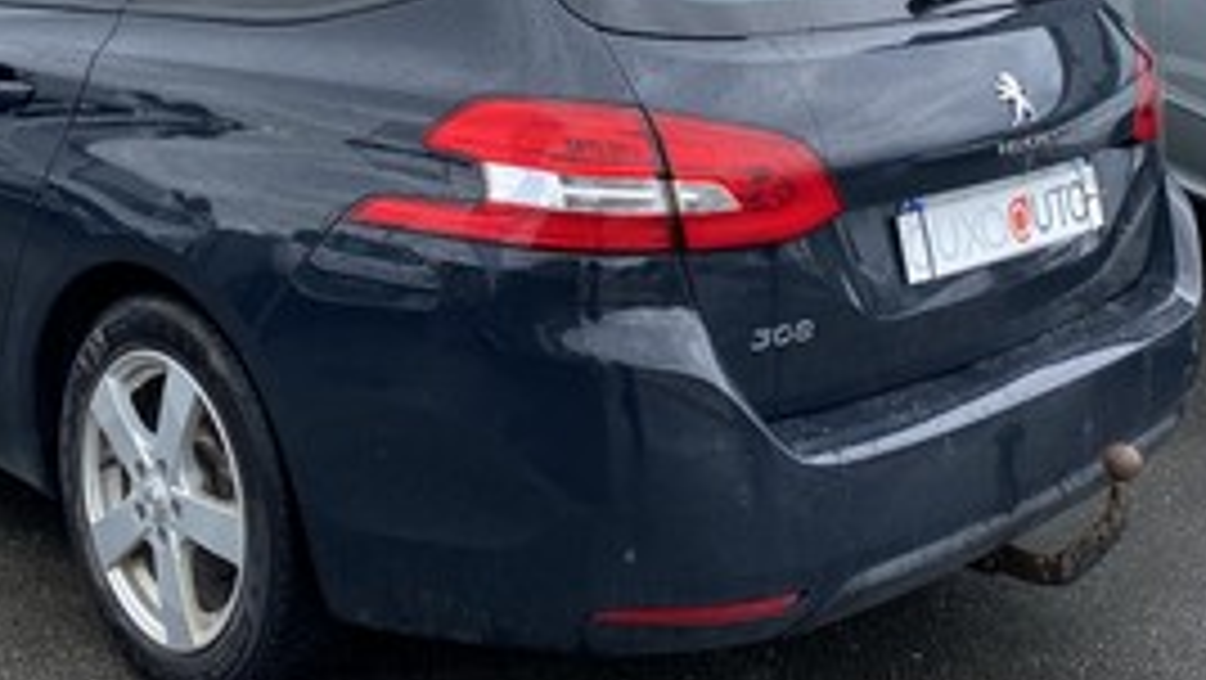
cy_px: -79
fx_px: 1728
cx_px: 418
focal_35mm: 54
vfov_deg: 21.1
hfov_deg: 38.1
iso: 32
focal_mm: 4.25
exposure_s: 1/1346
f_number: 1.8
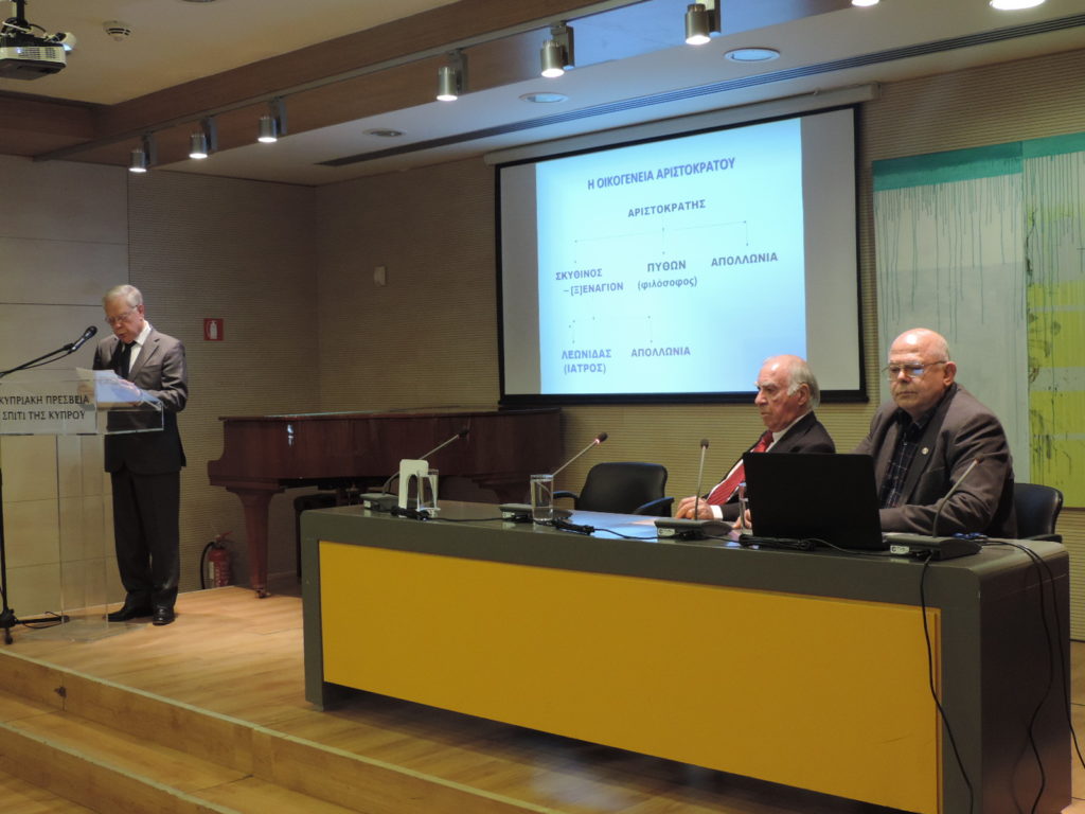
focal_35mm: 43
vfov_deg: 33.6
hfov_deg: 43.9
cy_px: 407
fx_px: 1348
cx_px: 542
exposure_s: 1/30
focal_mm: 7.6
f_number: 3.4
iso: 400
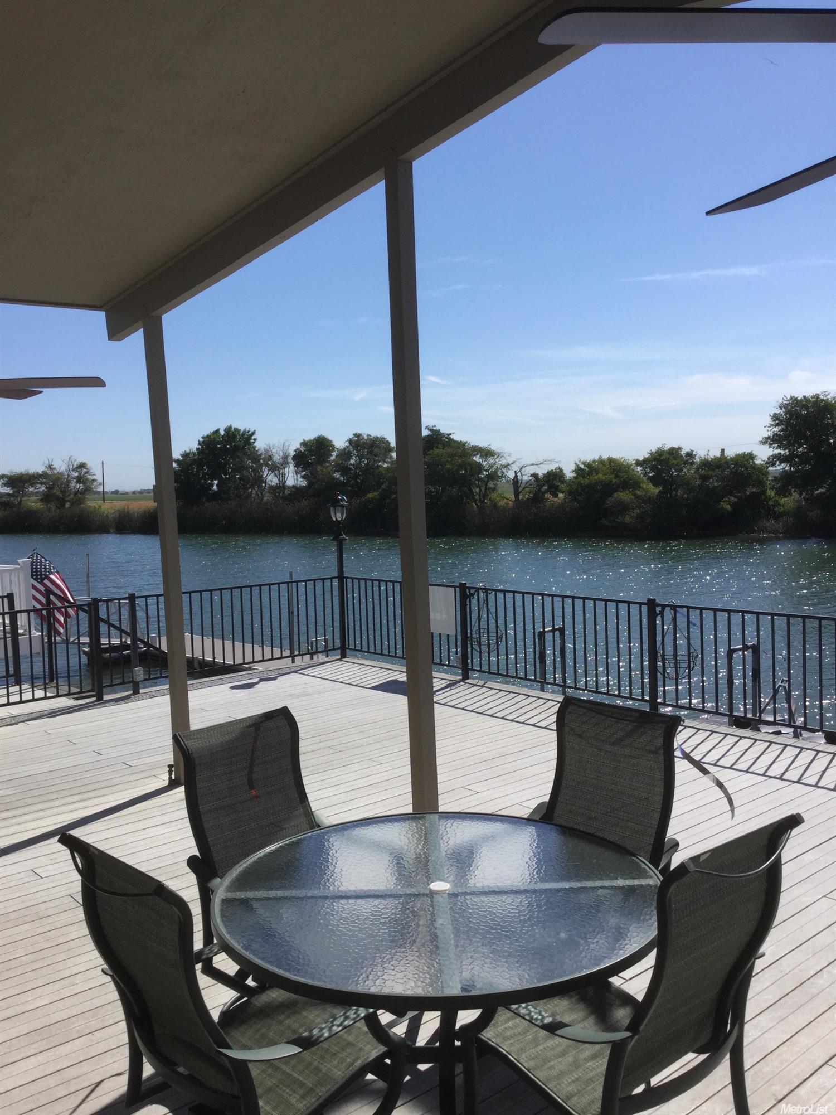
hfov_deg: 45.4
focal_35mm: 31
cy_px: 558
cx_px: 418
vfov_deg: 58.4
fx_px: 998
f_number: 2.4
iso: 25
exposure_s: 1/1698
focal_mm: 3.3
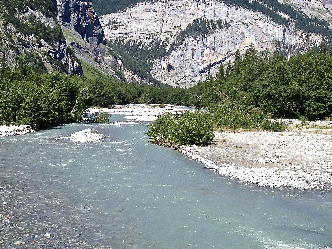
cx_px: 181
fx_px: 643
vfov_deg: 21.3
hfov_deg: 29.0
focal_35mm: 67
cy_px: 11
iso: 50
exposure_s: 1/1284
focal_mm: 4.28
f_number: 2.4
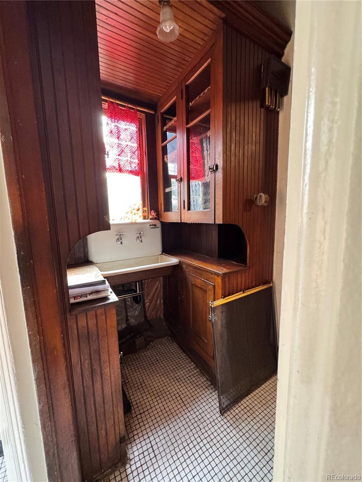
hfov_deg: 85.7
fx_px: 195
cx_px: 181
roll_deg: +1.1
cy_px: 241
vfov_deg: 102.1
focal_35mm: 14
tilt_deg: -8.0
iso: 500
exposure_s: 1/60
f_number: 2.2
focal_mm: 2.22
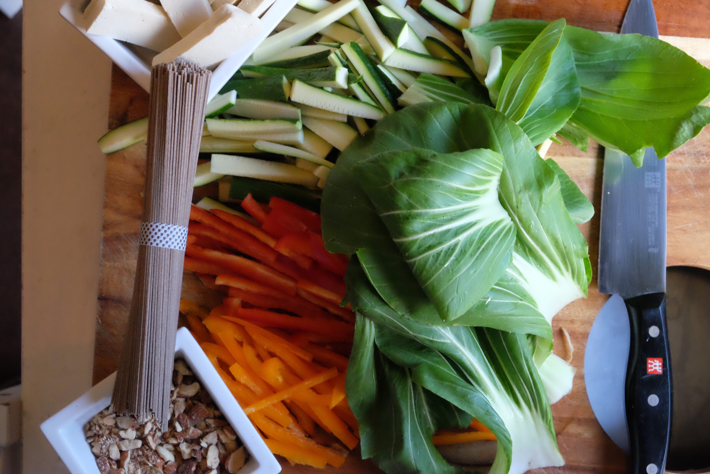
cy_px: 237
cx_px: 355
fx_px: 1164
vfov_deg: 23.0
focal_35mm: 59
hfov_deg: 33.9
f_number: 5.6
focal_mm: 39
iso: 6400
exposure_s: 1/125
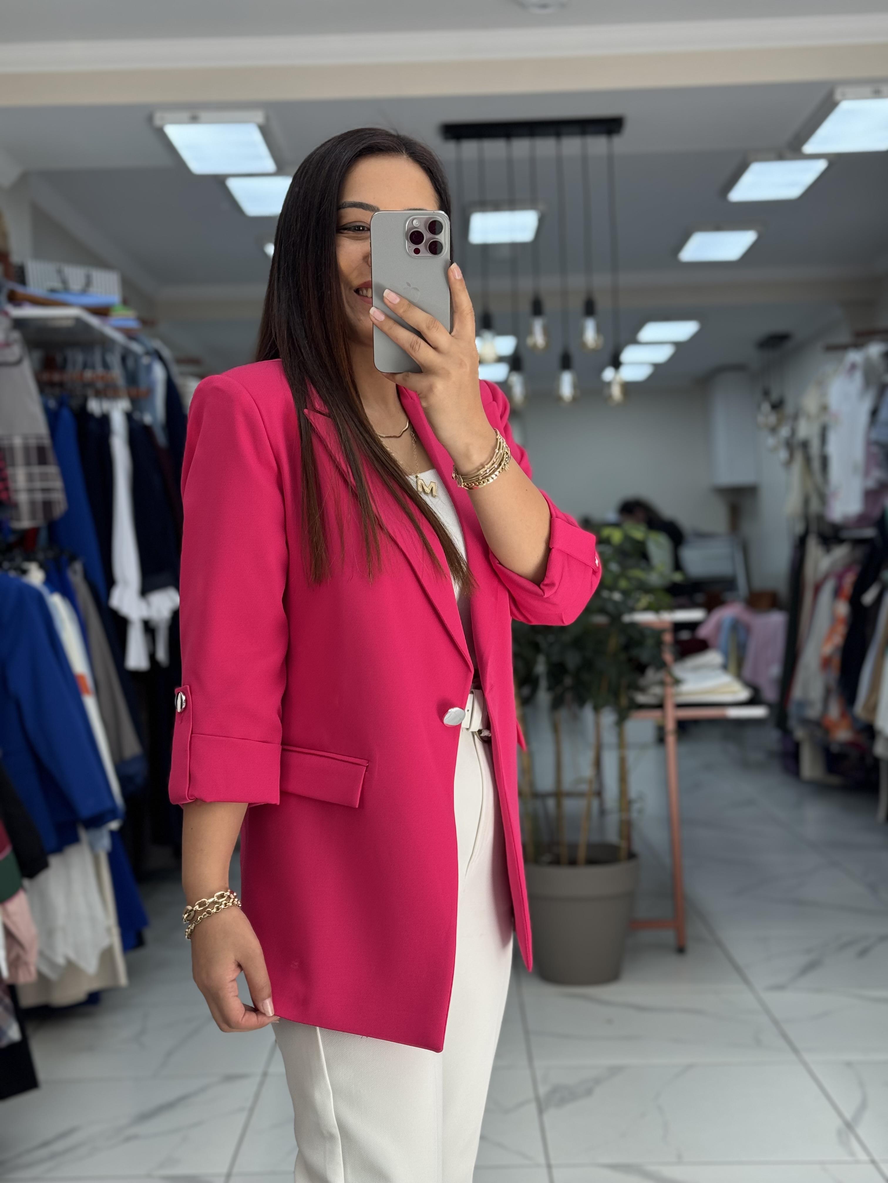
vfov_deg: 39.7
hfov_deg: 30.3
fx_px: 1642
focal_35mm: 48
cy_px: 592
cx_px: 444
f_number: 1.78
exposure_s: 1/100
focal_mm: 6.76
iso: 50
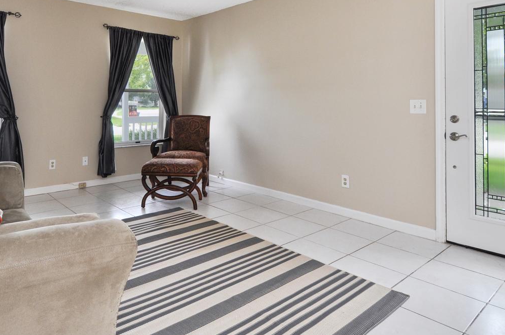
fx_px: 336
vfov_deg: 51.2
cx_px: 208
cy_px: 93
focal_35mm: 24
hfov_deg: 73.2
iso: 200
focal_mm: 10
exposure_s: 1/25
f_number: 8
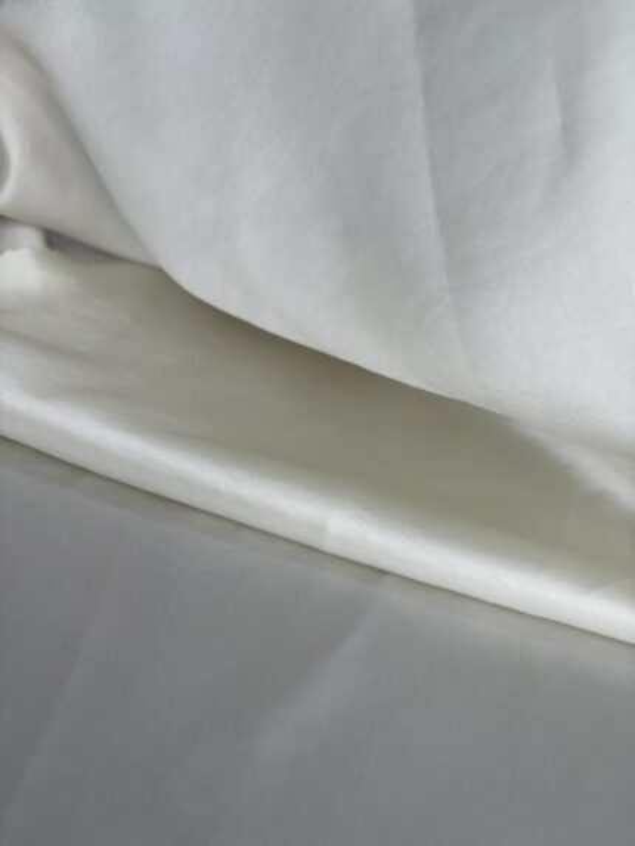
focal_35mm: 26
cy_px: 423
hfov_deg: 53.1
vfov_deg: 67.3
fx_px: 636
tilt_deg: -33.7
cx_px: 318
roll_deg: -8.0
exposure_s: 1/444
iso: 50
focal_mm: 5.96
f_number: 1.6
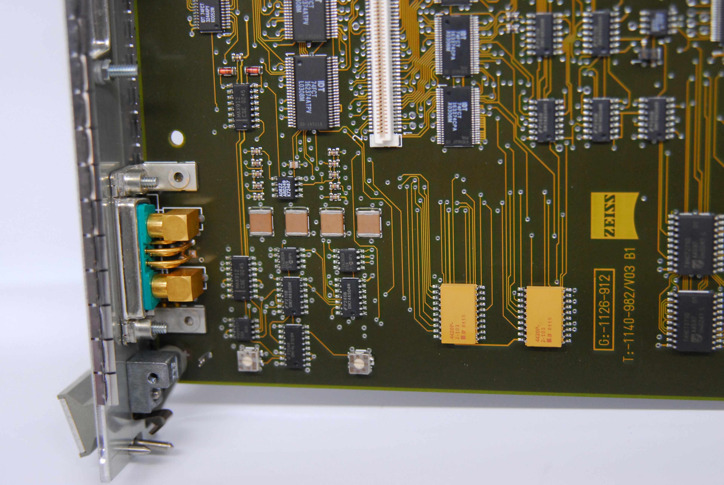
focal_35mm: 68
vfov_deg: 20.2
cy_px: 242
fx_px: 1359
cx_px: 362
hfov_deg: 29.8
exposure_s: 1/100
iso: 800
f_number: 3.5
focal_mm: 45
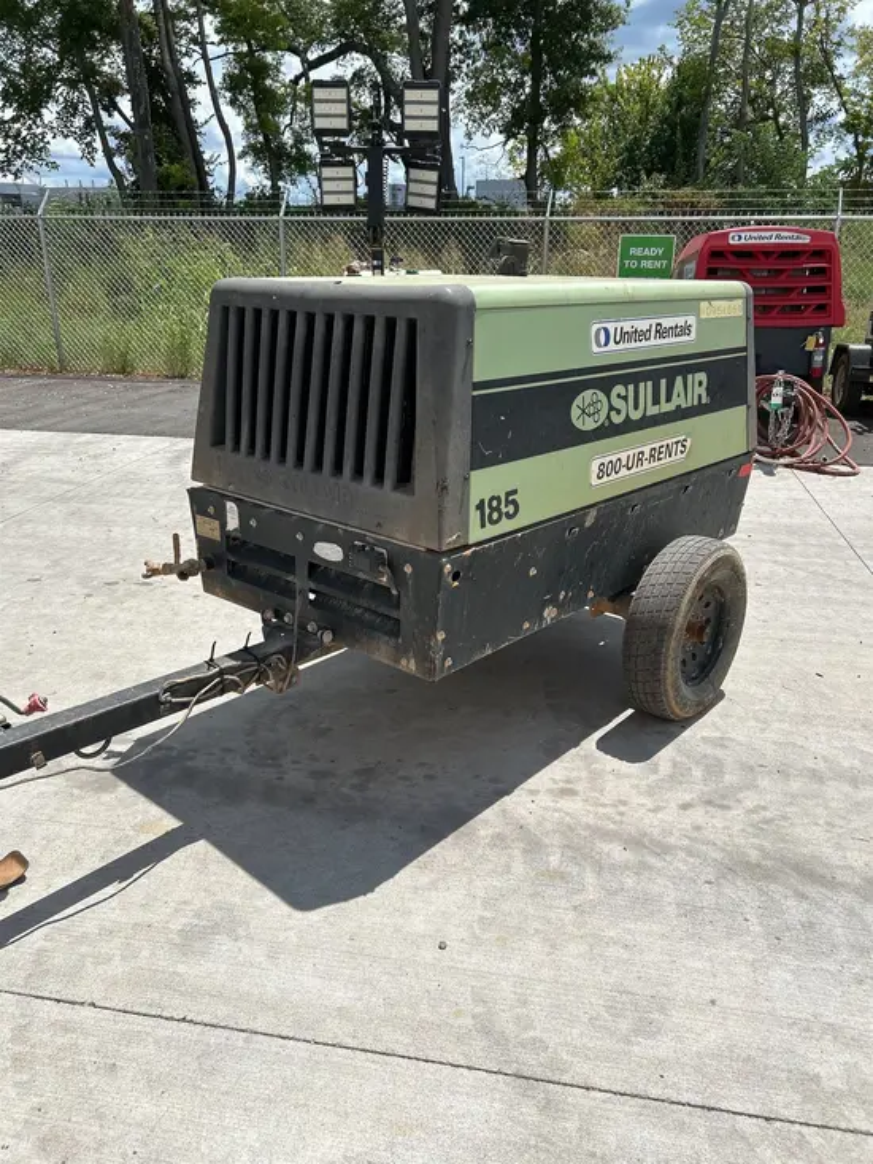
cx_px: 436
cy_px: 582
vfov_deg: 67.3
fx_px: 874
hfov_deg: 53.1
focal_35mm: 26
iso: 50
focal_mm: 5.7
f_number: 1.5
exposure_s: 1/5076
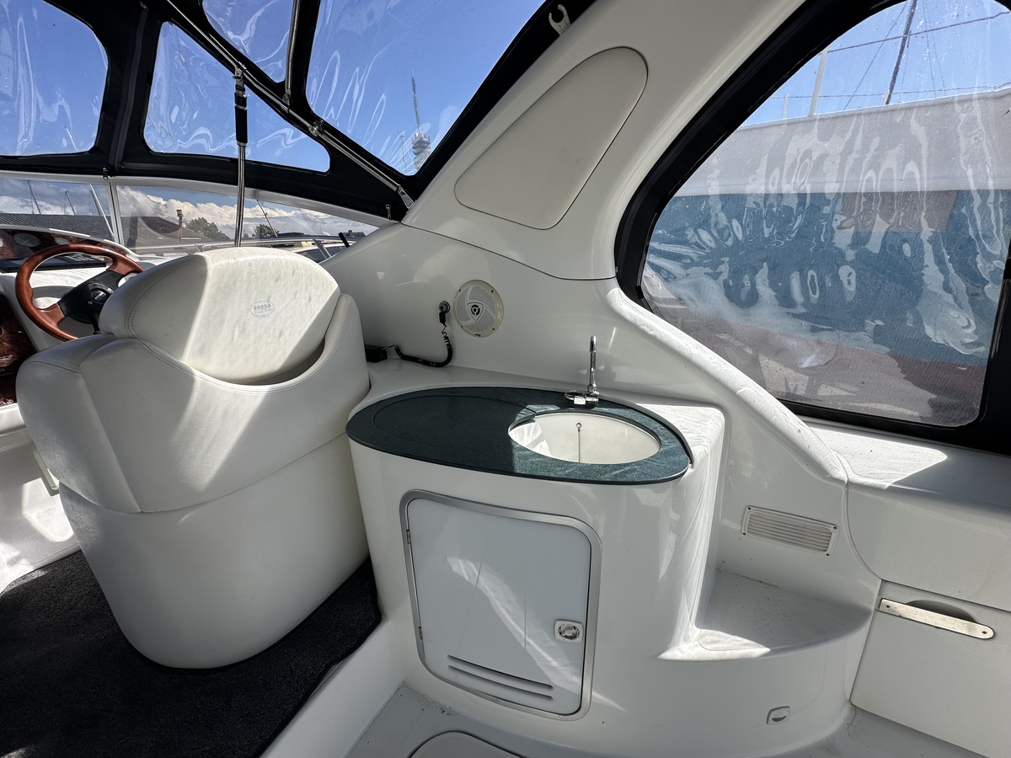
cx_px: 506
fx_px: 409
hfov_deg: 102.1
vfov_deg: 85.7
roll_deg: +4.6
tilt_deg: -18.3
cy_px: 379
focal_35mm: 14
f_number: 2.2
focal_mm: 2.22
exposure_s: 1/1949
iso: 50
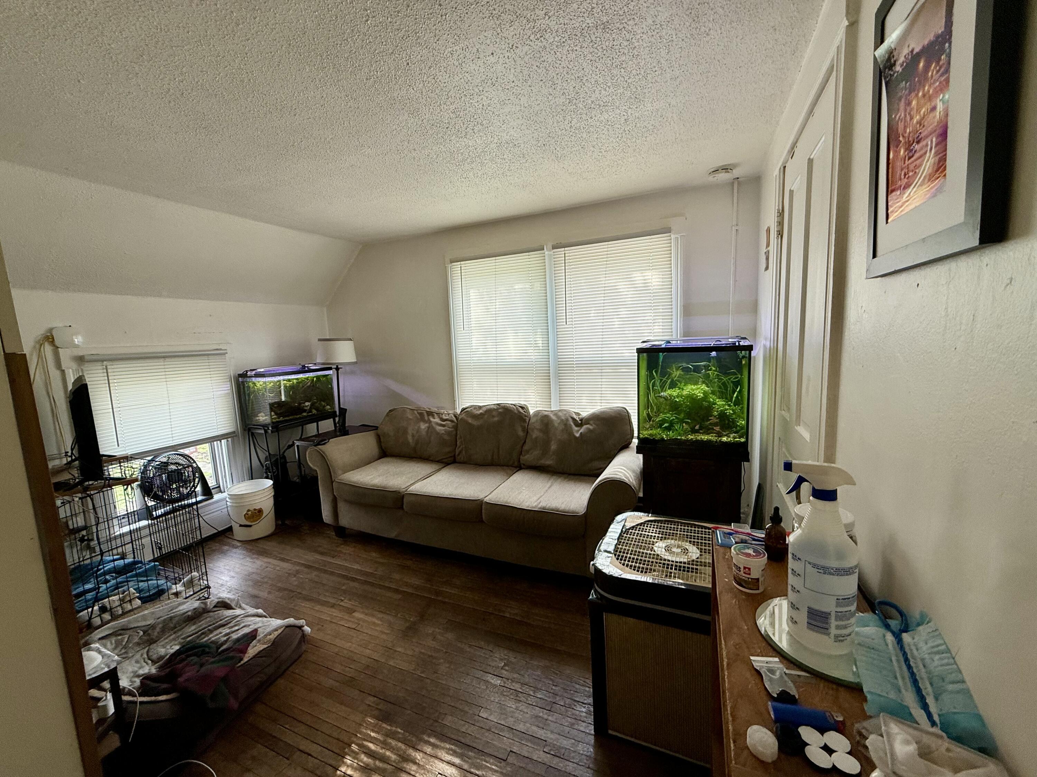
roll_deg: +2.0
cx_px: 518
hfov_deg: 102.1
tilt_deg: -6.1
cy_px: 388
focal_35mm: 14
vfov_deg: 85.7
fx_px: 419
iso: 100
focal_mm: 2.22
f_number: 2.2
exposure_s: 1/99
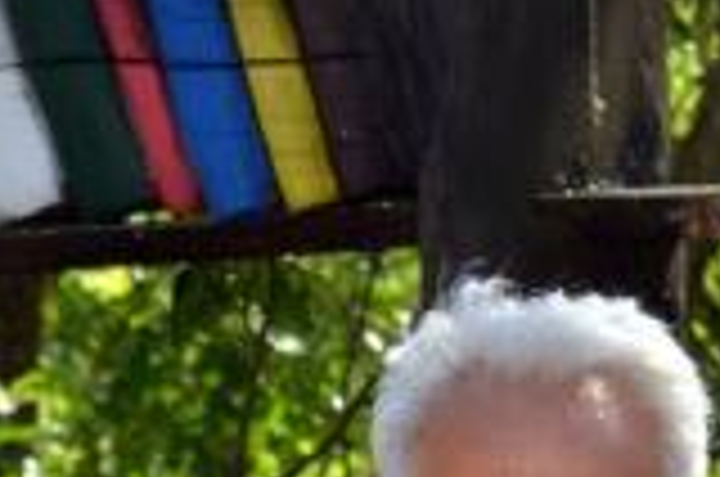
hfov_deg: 3.5
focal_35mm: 592
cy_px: 1300
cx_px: -508
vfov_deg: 2.3
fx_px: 11816
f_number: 5
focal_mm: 105
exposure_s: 1/100
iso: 200
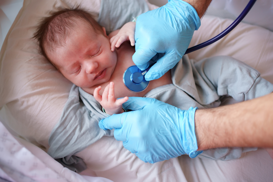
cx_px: 136
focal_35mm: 35
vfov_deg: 37.9
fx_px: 265
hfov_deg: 54.4
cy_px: 91
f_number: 2.2
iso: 1000
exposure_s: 1/250
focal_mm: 35
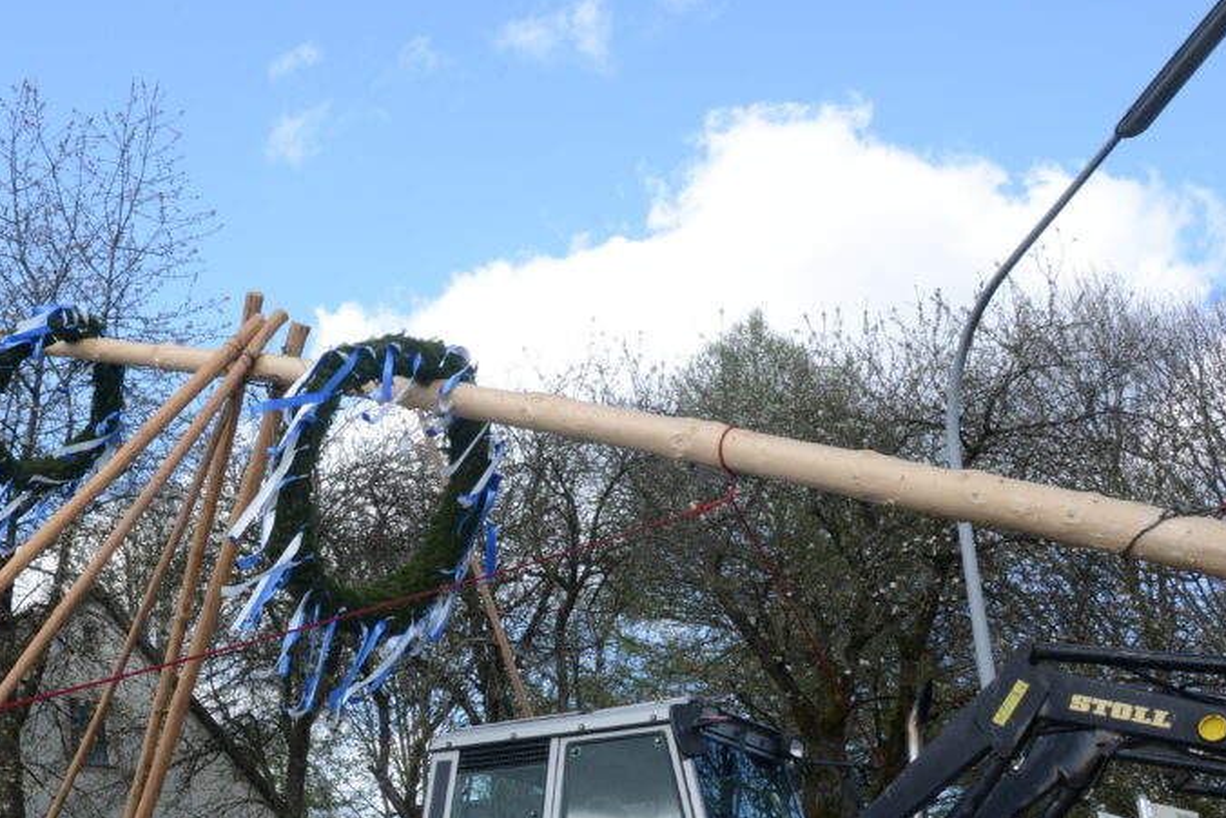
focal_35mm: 55
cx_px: 174
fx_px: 1873
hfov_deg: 34.6
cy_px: 678
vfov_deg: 24.2
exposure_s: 1/250
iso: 1000
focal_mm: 31
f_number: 14
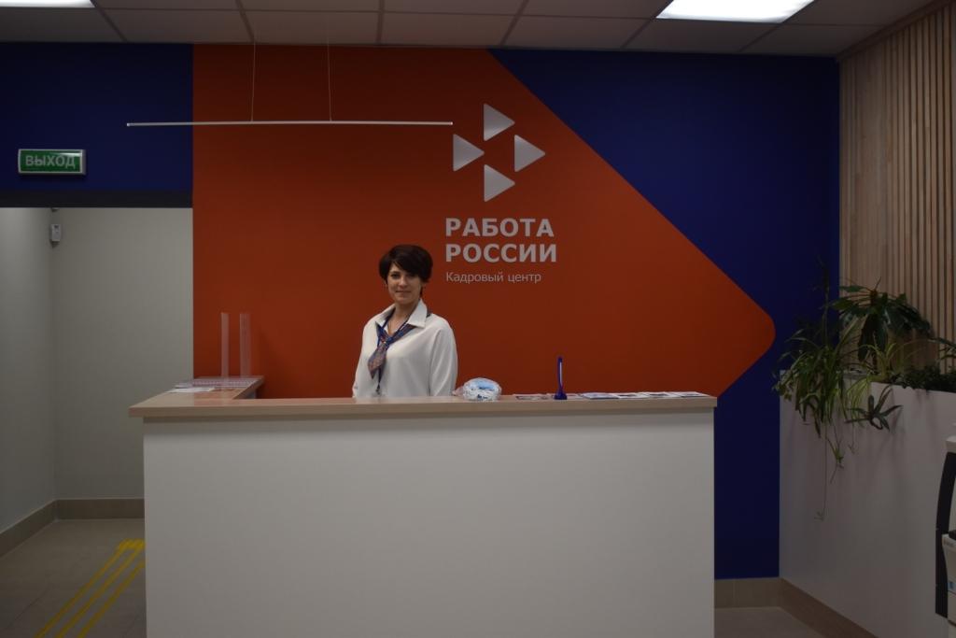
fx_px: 1115
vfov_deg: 31.9
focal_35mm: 42
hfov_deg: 46.4
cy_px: 319
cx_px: 478
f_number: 4.2
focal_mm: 28
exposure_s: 1/250
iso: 560
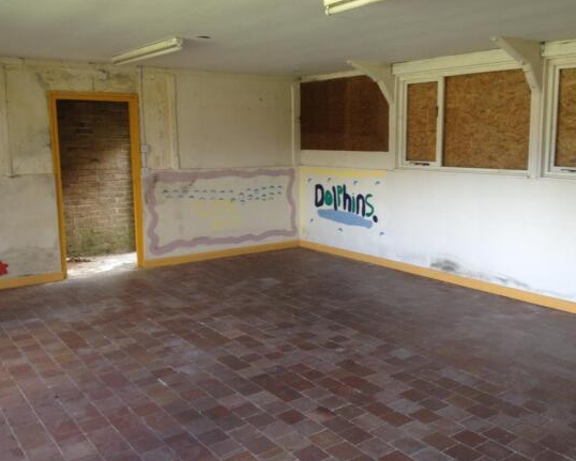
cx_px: 305
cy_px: 230
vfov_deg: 40.2
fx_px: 631
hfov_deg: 49.0
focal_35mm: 37
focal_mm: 4.28
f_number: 2.4
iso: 50
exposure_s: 1/24
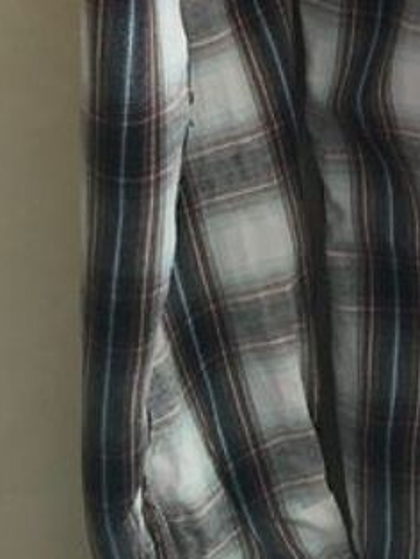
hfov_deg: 10.9
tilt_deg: -15.3
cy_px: -323
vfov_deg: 14.7
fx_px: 1987
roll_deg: +0.8
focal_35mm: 123
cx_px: 872
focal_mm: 4.15
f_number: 2.2
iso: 100
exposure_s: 1/33
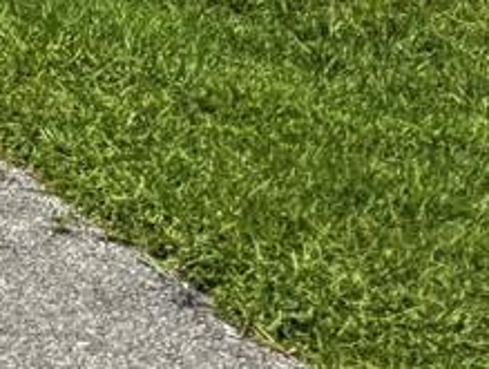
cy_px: -948
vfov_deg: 7.1
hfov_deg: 8.6
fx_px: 2476
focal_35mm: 175
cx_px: -1137
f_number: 1.78
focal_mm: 6.76
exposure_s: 1/5814
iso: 80
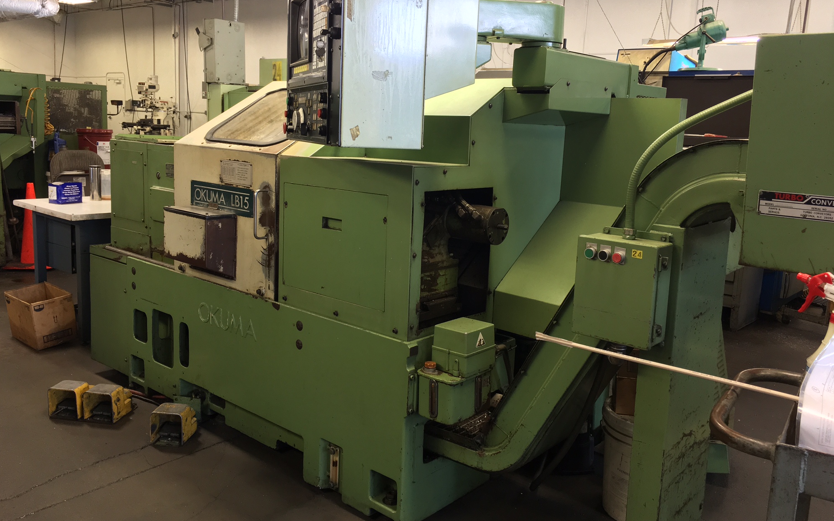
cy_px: 236
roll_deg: -3.0
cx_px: 415
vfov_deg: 40.6
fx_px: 705
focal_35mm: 31
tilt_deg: -8.0
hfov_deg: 61.2
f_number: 2.2
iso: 40
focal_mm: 4.15
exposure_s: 1/30
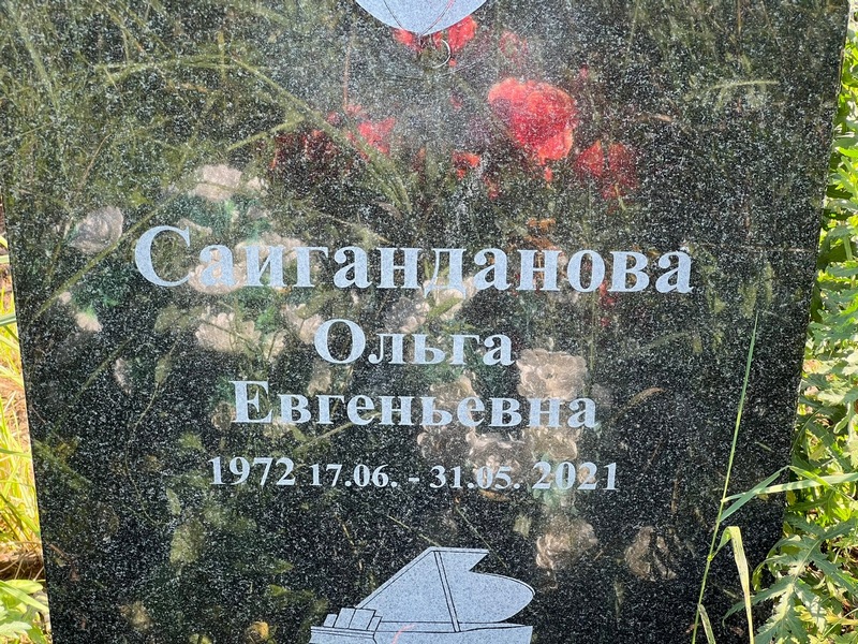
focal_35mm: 77
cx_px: 429
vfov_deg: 19.1
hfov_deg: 25.3
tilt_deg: -31.1
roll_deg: +0.5
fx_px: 1909
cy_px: 322
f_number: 2.8
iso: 50
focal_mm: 9
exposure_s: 1/99
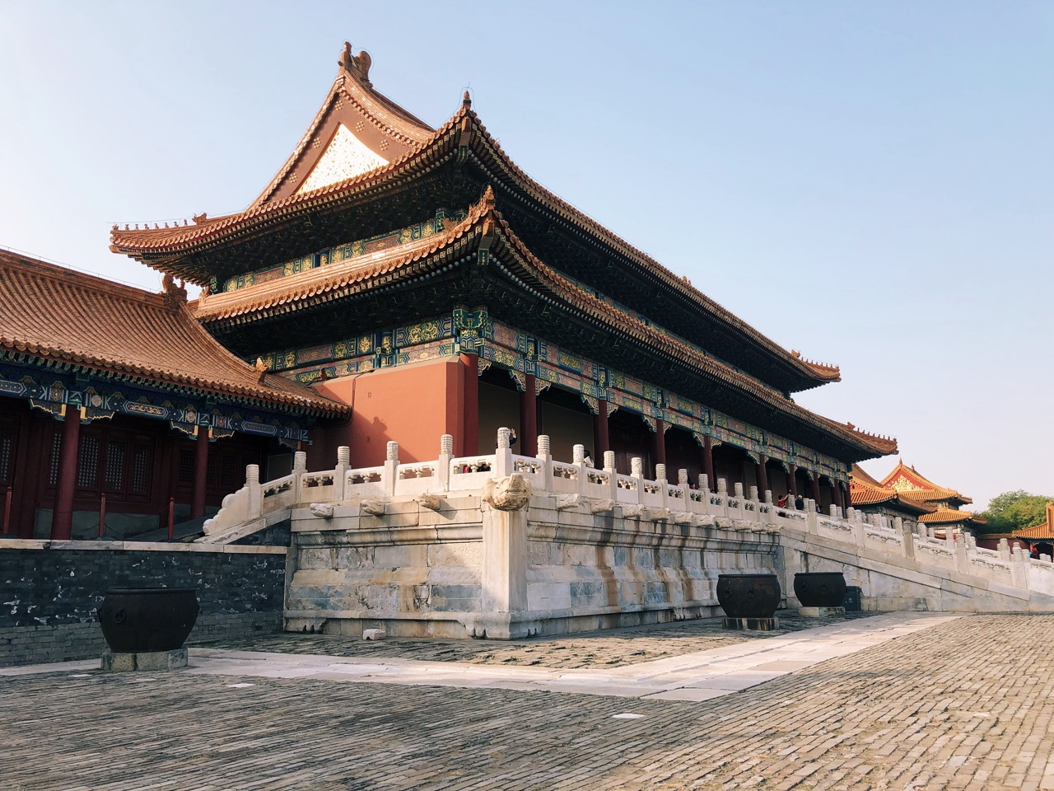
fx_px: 853
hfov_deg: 63.4
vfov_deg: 49.7
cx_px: 527
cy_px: 396
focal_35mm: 28
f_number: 1.8
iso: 20
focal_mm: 3.99
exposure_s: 1/1185
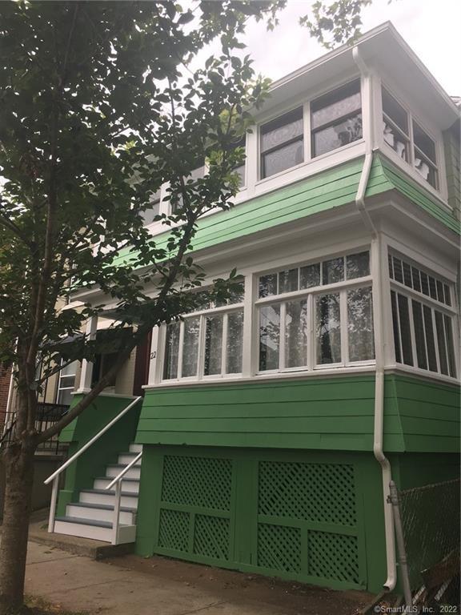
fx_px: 515
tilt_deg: +13.7
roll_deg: -1.3
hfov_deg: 48.2
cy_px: 308
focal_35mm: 29
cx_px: 230
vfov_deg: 61.7
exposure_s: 1/162
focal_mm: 4.15
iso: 25
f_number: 2.2
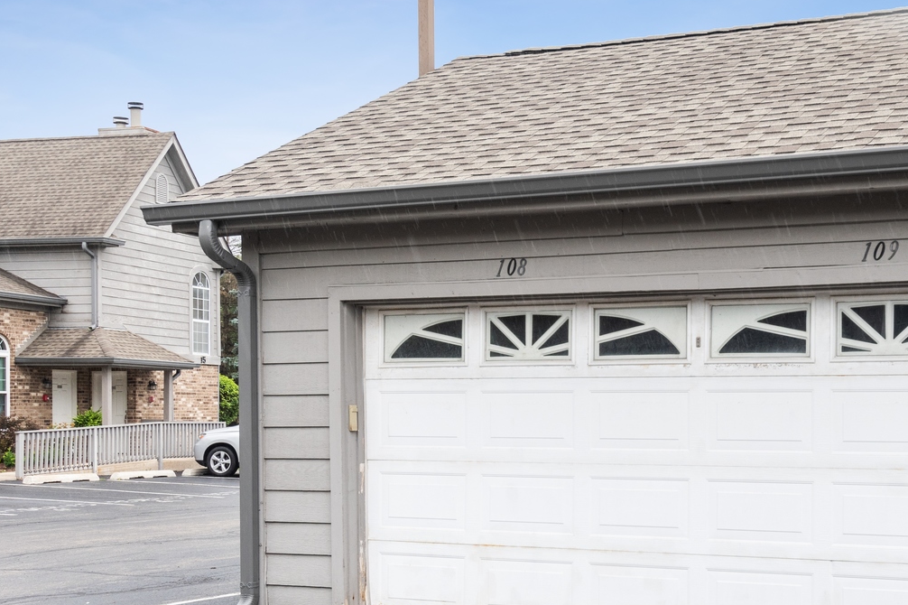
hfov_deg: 33.6
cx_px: 710
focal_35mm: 58
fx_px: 1462
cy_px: 380
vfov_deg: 23.3
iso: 320
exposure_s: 1/200
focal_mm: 24
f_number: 8
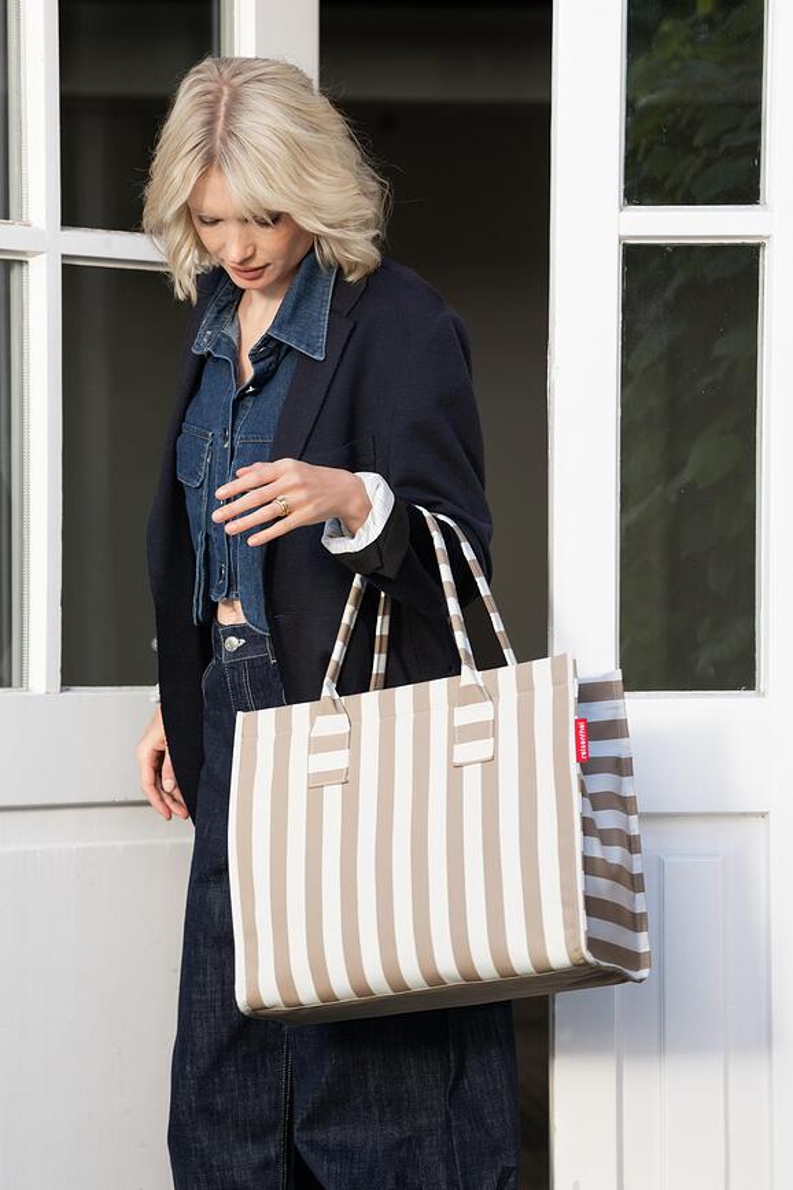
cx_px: 396
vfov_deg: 12.1
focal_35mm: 170
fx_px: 5617
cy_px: 595
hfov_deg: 8.1
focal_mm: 170
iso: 800
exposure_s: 1/400
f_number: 7.1
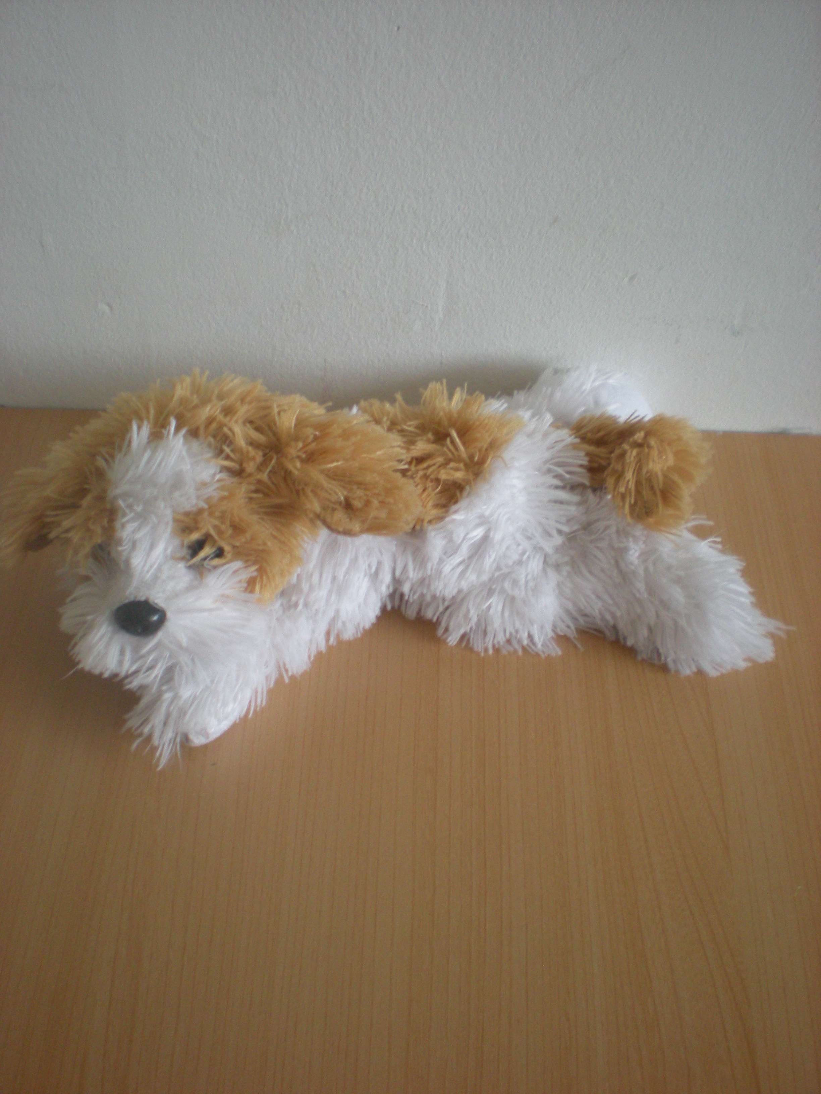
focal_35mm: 38
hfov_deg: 37.7
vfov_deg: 49.0
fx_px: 1202
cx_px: 410
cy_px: 547
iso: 200
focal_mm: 6.3
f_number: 3.1
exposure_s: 1/17.5
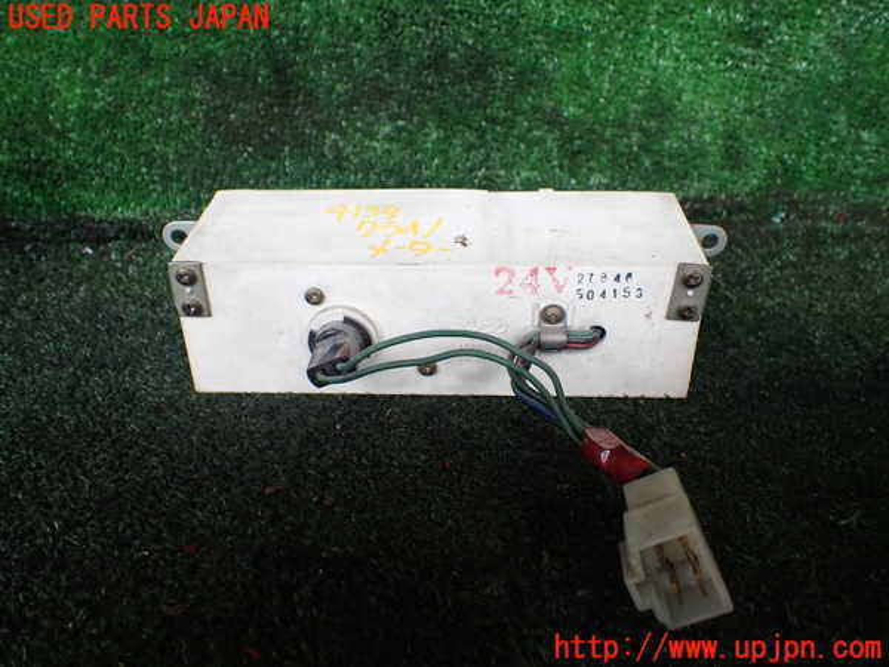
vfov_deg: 46.8
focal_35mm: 30
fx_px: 770
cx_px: 444
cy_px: 334
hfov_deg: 60.0
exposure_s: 1/125
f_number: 2.3
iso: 125
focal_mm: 5.4
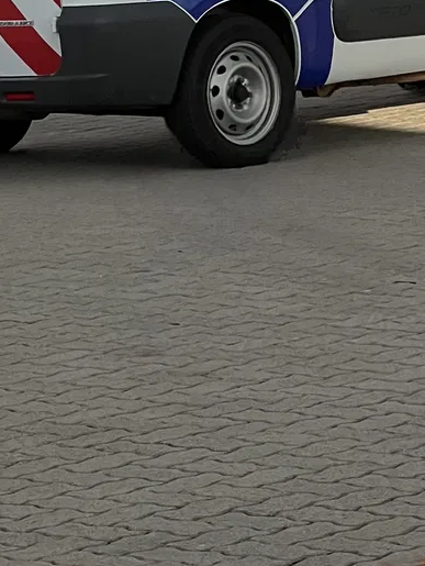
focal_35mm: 255
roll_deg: +2.1
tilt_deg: -1.0
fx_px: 4169
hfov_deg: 5.8
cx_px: 324
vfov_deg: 7.7
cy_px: -136
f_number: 2.8
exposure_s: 1/699
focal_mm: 9
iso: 32
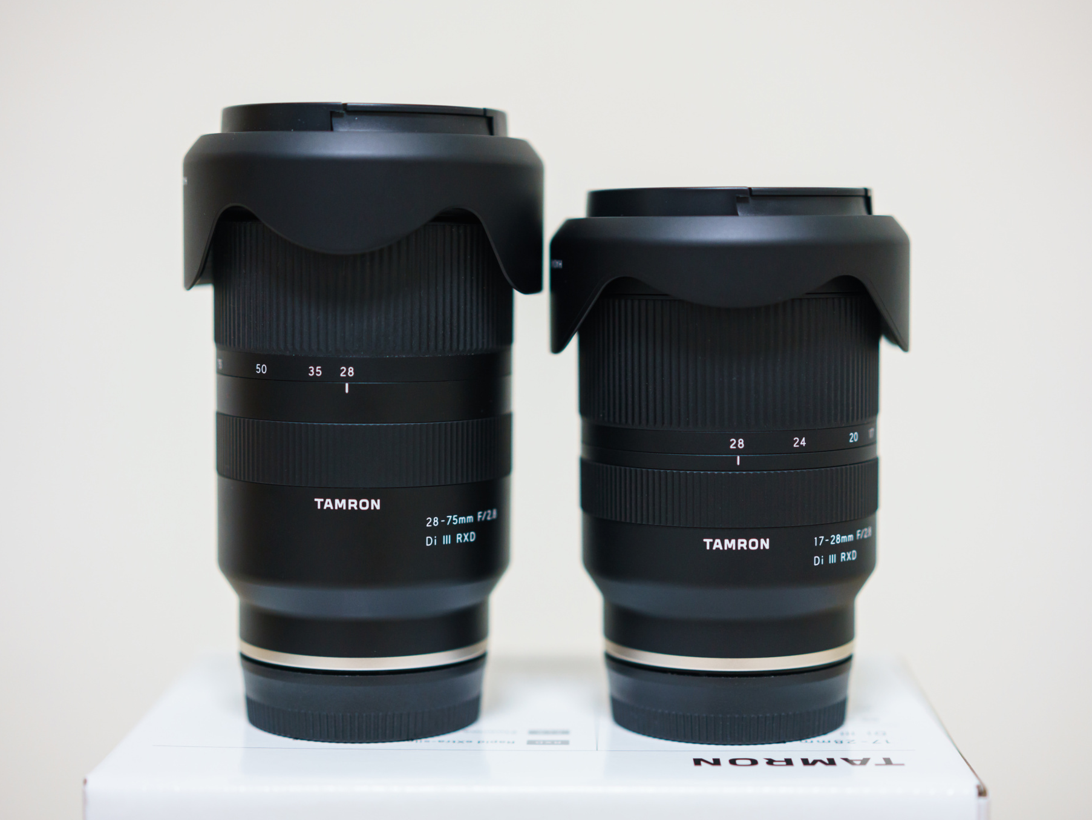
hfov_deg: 32.2
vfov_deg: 24.4
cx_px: 544
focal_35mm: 60
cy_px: 409
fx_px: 1893
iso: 1250
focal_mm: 55
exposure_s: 1/60
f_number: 2
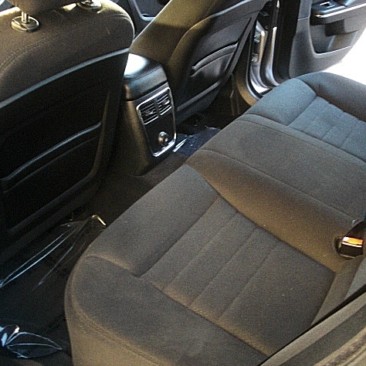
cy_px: 185
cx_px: 184
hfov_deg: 39.2
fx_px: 514
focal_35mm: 43
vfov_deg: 39.2
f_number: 2.8
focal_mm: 6.3
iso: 800
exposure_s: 1/60
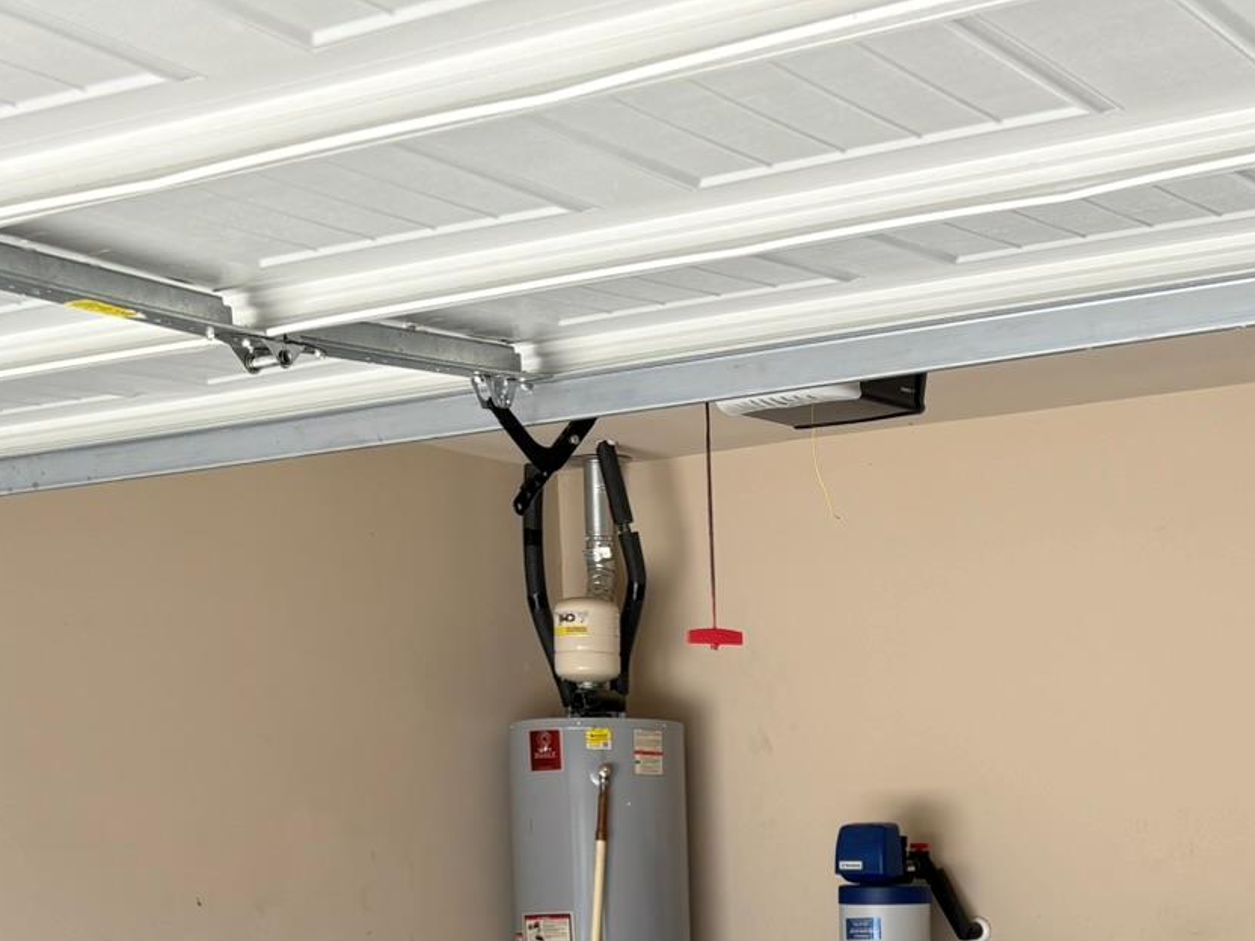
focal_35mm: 64
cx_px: 932
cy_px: 1133
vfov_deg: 21.3
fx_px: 2320
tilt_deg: -5.7
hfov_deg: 29.8
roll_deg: +2.6
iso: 40
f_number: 1.6
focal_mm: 5.96
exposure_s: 1/267
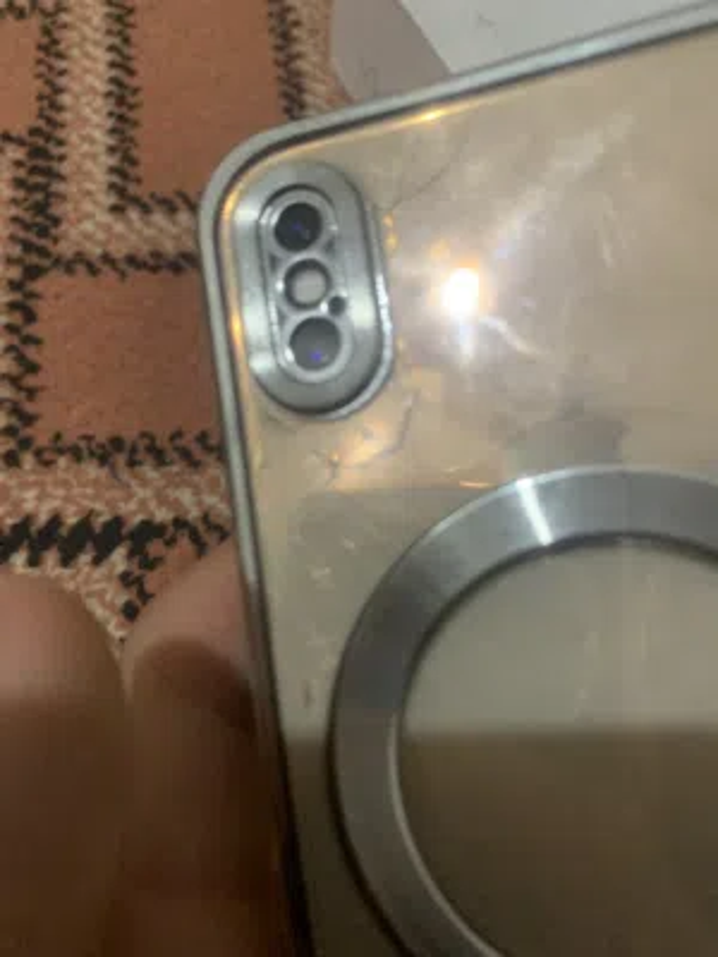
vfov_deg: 67.3
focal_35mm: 26
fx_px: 719
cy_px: 478
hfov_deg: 53.1
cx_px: 359
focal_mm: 4.25
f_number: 1.8
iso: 400
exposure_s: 1/49
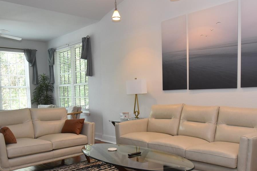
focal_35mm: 35
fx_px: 249
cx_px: 137
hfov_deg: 54.5
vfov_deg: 37.7
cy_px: 109
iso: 800
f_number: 4.5
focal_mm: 13
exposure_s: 1/80
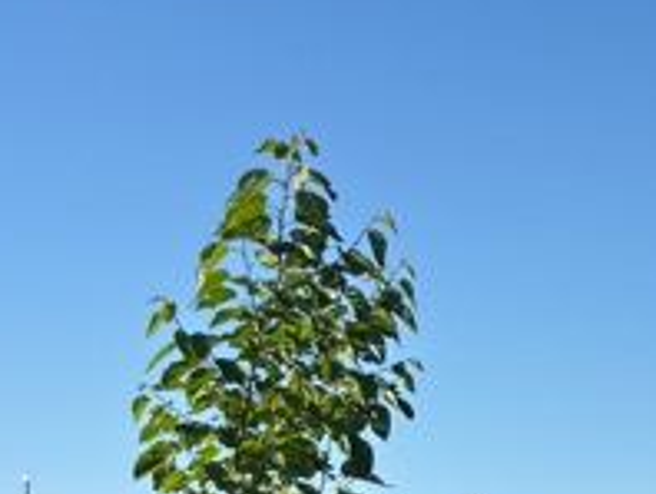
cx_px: 1398
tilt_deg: +1.3
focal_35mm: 118
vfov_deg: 12.3
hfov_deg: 13.6
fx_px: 2239
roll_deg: +0.2
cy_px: 605
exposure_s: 1/3413
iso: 50
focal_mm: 5.96
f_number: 1.6
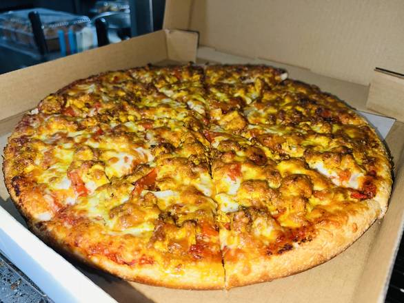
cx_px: 202
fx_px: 304
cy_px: 152
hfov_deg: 67.3
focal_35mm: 26
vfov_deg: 53.1
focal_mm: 5.7
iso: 32
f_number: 1.5
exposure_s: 1/43
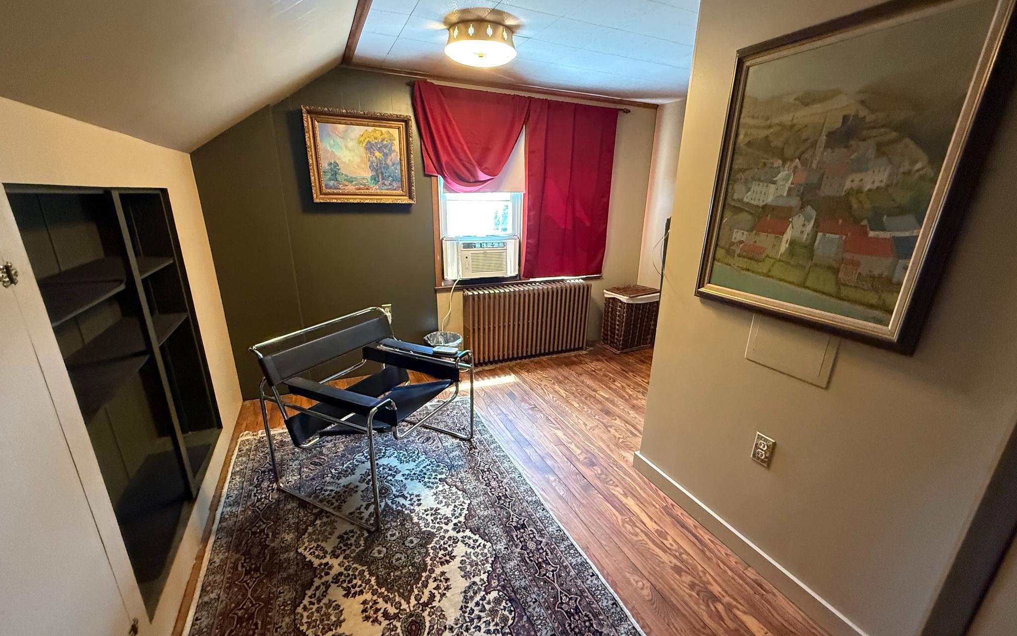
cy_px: 329
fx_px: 416
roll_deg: -1.2
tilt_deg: -17.4
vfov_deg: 74.8
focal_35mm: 15
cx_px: 511
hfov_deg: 101.5
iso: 800
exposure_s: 1/60
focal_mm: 2.22
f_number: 2.2
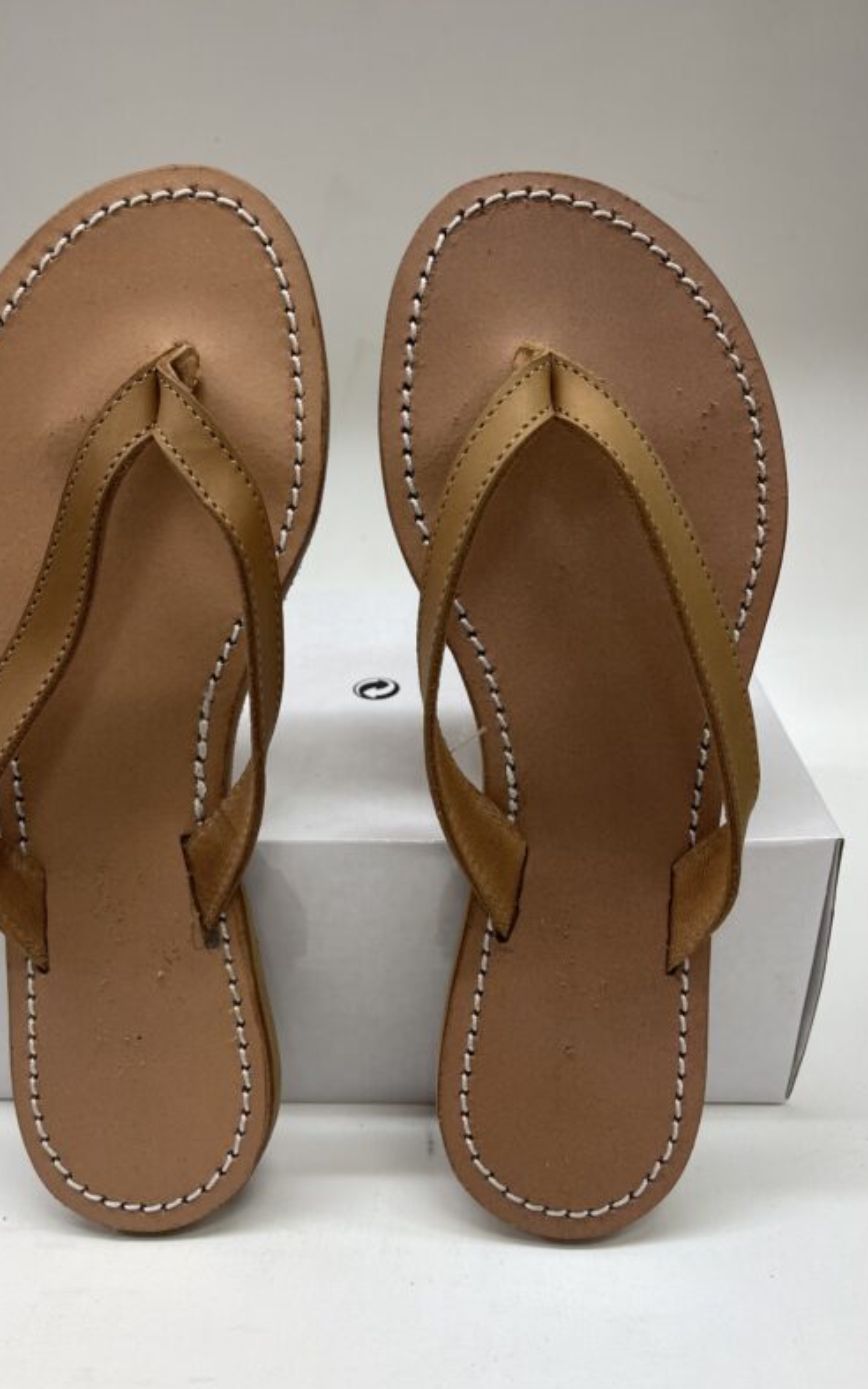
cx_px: 408
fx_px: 1060
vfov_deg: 66.5
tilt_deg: -17.6
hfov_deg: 44.5
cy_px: 687
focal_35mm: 28
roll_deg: +0.7
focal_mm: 5.1
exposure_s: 1/100
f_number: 1.6
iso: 125
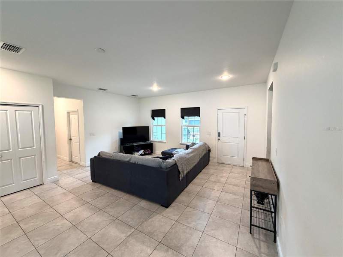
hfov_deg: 102.1
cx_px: 172
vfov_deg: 85.7
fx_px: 139
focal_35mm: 14
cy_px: 128
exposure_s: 1/60
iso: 250
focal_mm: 2.22
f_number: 2.2
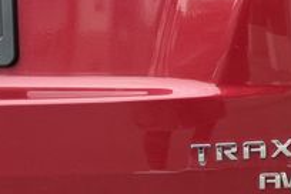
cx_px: 287
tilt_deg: -16.2
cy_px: 126
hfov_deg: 12.9
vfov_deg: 8.7
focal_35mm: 157
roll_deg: -0.6
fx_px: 1269
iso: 80
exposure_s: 1/509
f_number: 1.78
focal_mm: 6.76
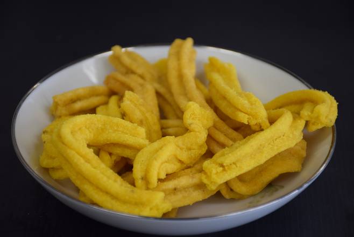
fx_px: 1181
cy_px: 118
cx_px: 177
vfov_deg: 11.4
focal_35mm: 120
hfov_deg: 17.0
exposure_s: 1/60
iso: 400
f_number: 5.3
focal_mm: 80
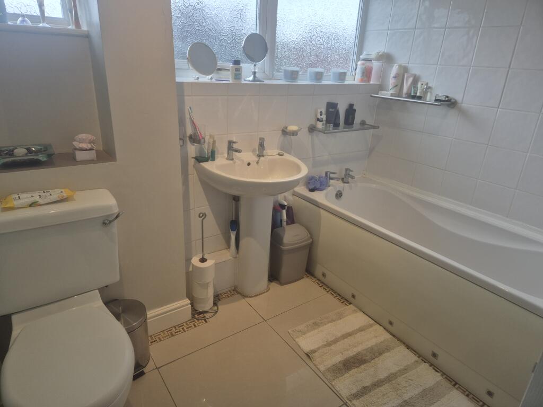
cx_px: 272
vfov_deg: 58.9
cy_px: 204
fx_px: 361
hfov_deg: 73.9
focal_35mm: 23
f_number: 1.8
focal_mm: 5.4
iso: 64
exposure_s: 1/100
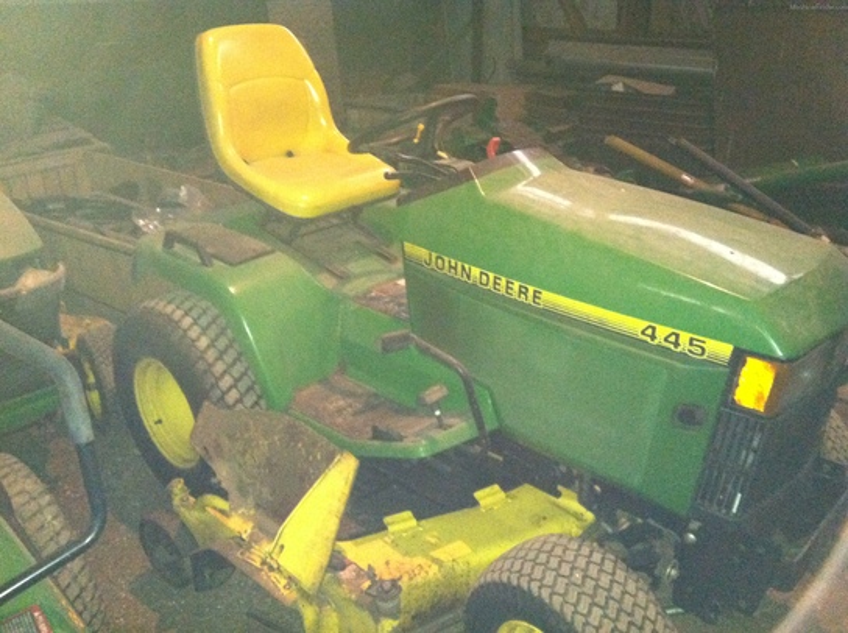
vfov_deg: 40.6
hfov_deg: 52.7
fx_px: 856
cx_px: 424
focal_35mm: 35
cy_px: 316
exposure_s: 1/15
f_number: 2.8
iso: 1000
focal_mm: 3.85
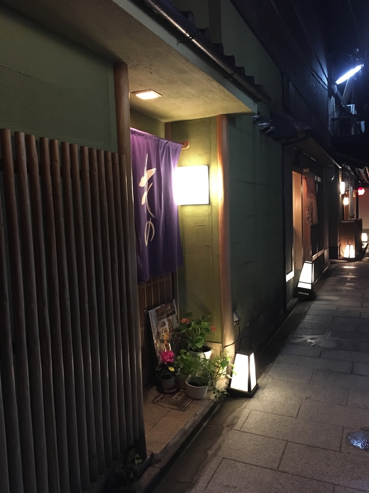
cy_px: 246
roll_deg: +3.1
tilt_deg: -4.1
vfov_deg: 61.7
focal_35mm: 29
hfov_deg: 48.2
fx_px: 412
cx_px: 184
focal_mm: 4.15
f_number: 2.2
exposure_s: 1/15
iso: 250
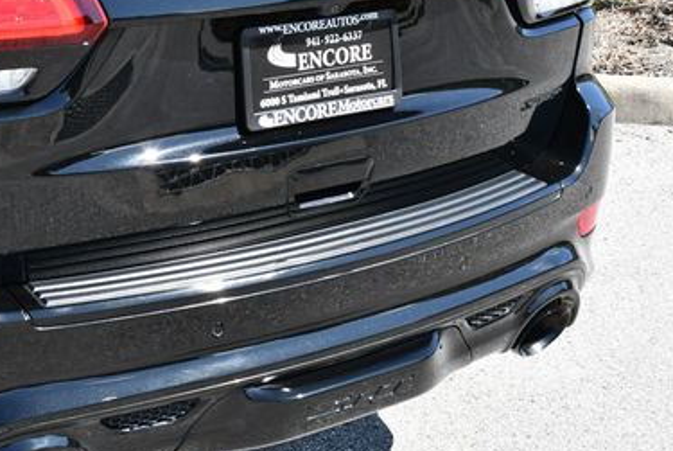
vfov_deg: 18.1
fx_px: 1404
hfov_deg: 26.6
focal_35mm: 75
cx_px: 174
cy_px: 128
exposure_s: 1/250
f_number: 7.1
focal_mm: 22
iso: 200
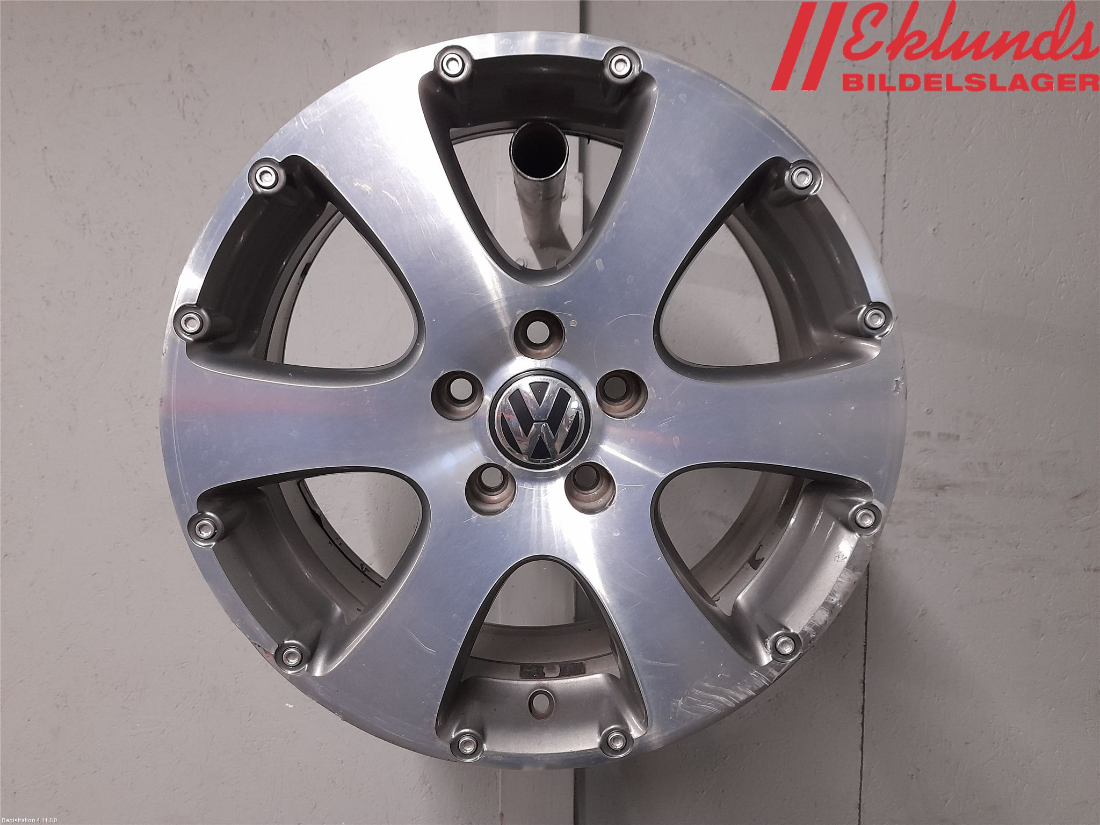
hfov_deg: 69.4
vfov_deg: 54.9
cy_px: 412
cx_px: 550
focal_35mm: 25
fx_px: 794
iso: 400
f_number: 2
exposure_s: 1/33
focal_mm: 4.6
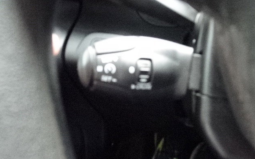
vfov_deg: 47.5
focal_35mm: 26
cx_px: 128
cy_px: 85
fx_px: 181
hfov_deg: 70.4
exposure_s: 1/60
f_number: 3.5
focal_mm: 4.25
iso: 3200
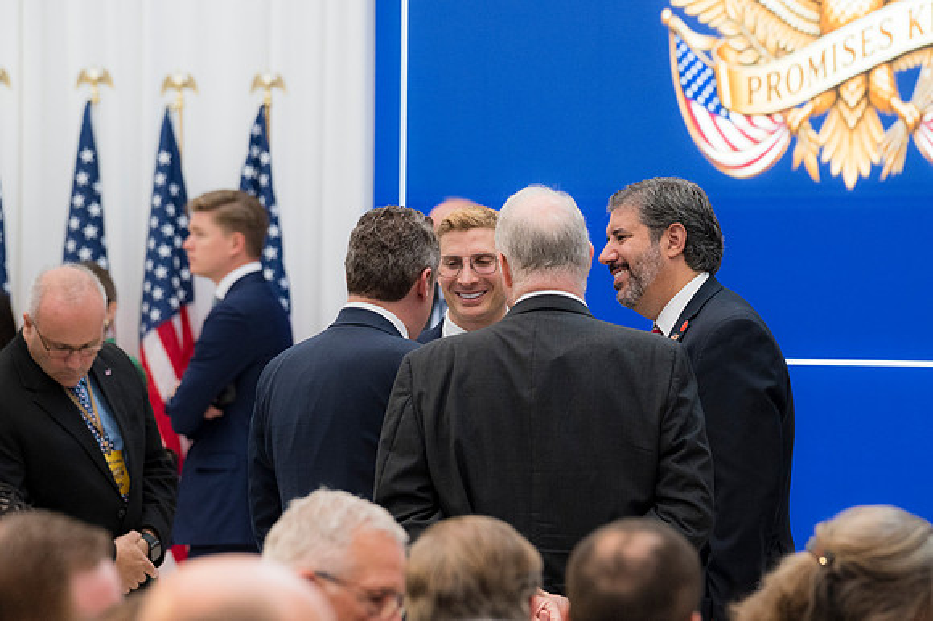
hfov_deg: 9.5
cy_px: 310
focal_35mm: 217
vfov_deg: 6.3
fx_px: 5620
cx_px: 466
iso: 1400
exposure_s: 1/160
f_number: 4
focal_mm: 145
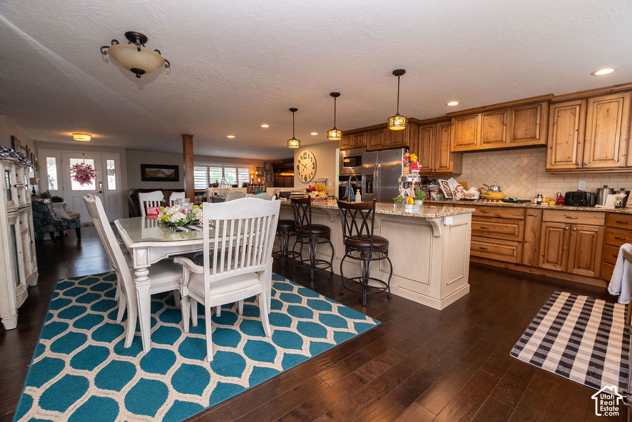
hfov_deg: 100.3
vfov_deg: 77.3
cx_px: 316
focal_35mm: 15
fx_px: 264
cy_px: 211
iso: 1000
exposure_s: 1/160
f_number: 5
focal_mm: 10
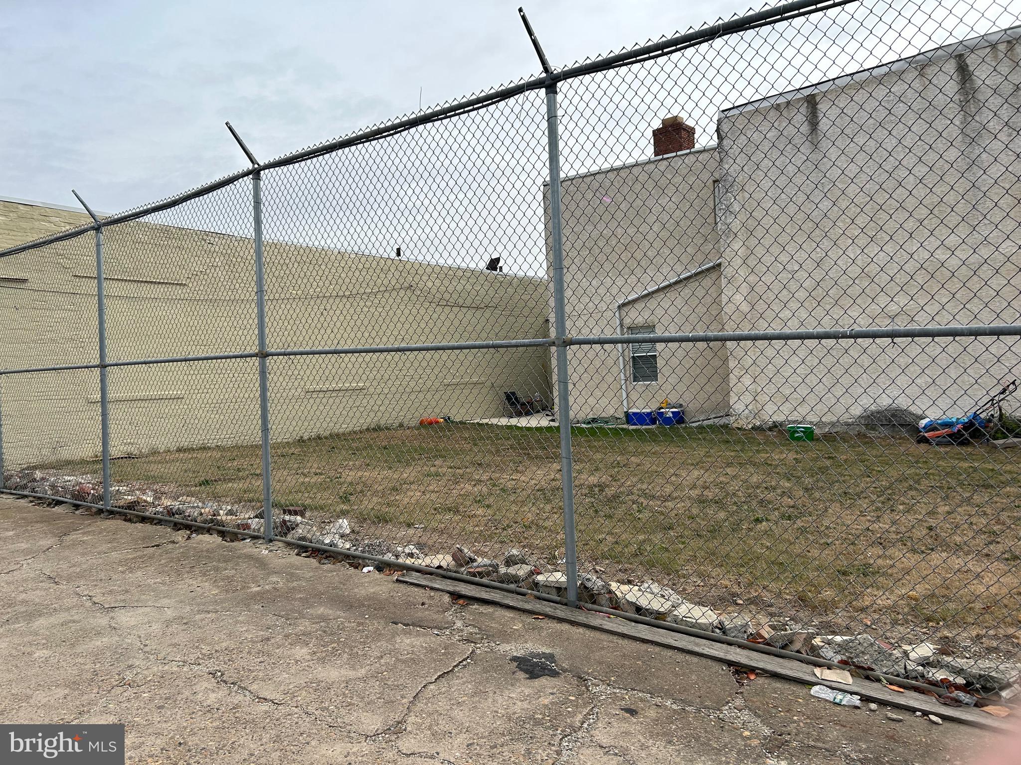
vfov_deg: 53.1
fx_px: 767
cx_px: 510
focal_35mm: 26
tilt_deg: -1.9
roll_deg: +3.9
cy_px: 382
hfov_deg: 67.3
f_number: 1.5
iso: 50
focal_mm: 5.7
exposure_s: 1/3077
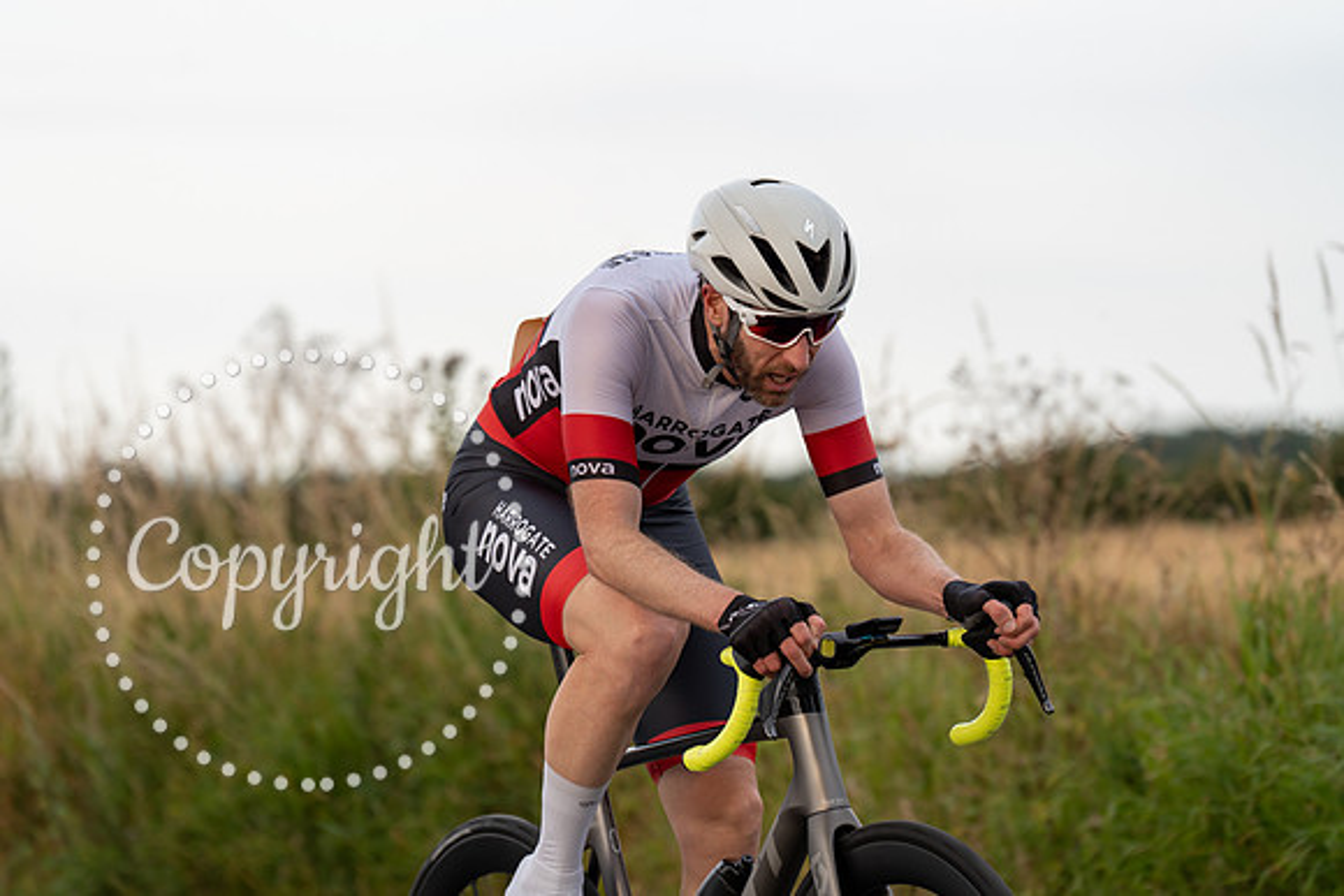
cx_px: 672
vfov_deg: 8.4
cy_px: 448
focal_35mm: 164
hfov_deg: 12.5
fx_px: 6124
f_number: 3.5
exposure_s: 1/800
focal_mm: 164
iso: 250
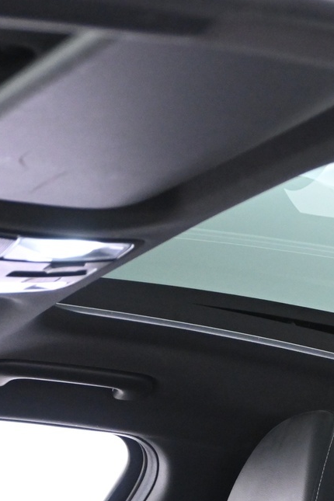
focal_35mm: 94
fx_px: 1312
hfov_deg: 13.7
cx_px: 482
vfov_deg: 21.6
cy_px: 319
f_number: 4.2
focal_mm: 25
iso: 3200
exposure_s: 1/20
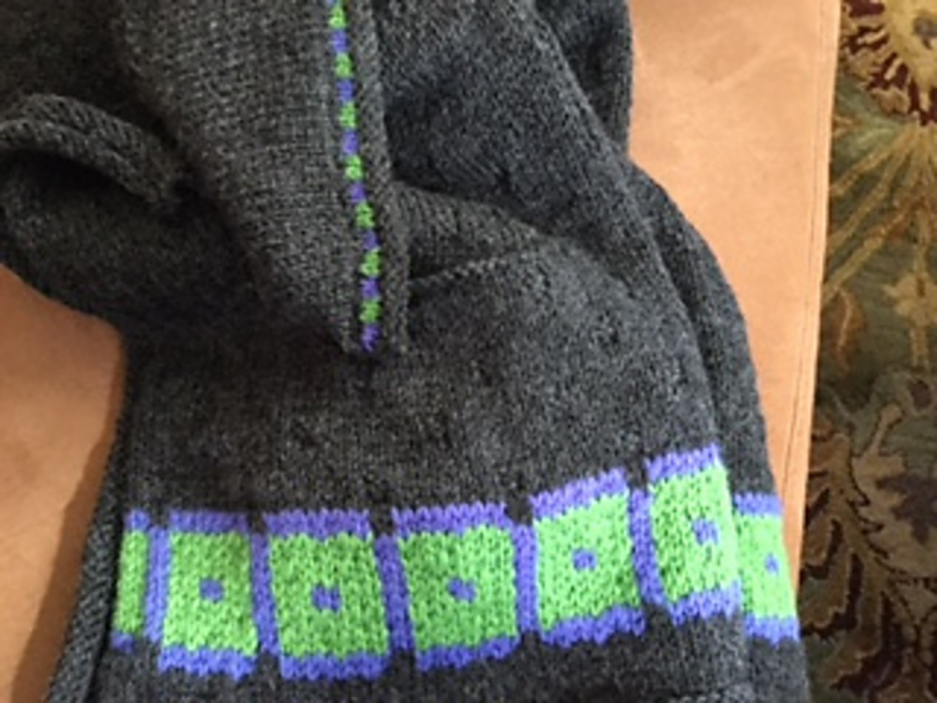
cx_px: 468
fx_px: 839
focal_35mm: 31
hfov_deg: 58.4
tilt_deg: -67.4
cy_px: 352
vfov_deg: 45.4
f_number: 2.4
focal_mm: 3.3
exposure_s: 1/15
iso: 320
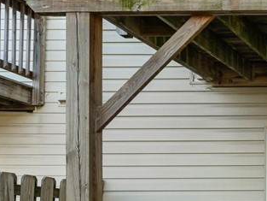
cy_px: 177
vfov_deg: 18.2
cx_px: 456
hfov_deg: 19.4
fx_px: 617
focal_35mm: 80
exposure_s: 1/60
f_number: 7.1
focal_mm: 24
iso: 160
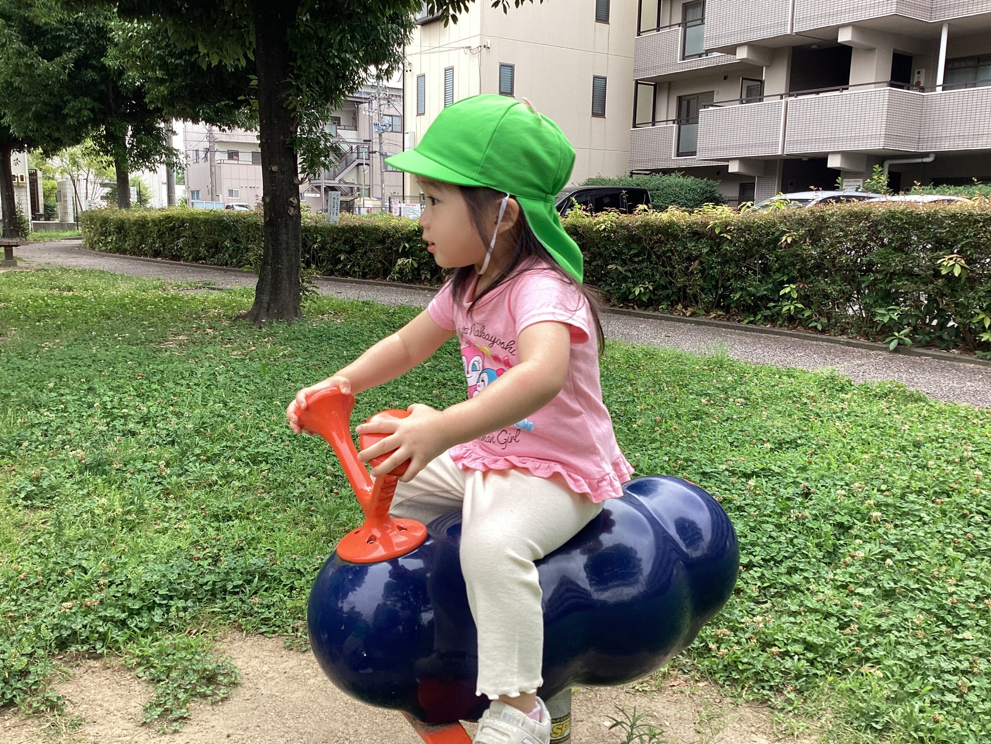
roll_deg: -0.3
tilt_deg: -9.2
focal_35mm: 31
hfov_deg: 58.4
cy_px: 372
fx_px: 887
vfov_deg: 45.4
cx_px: 496
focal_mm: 3.3
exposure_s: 1/228
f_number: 2.4
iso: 25
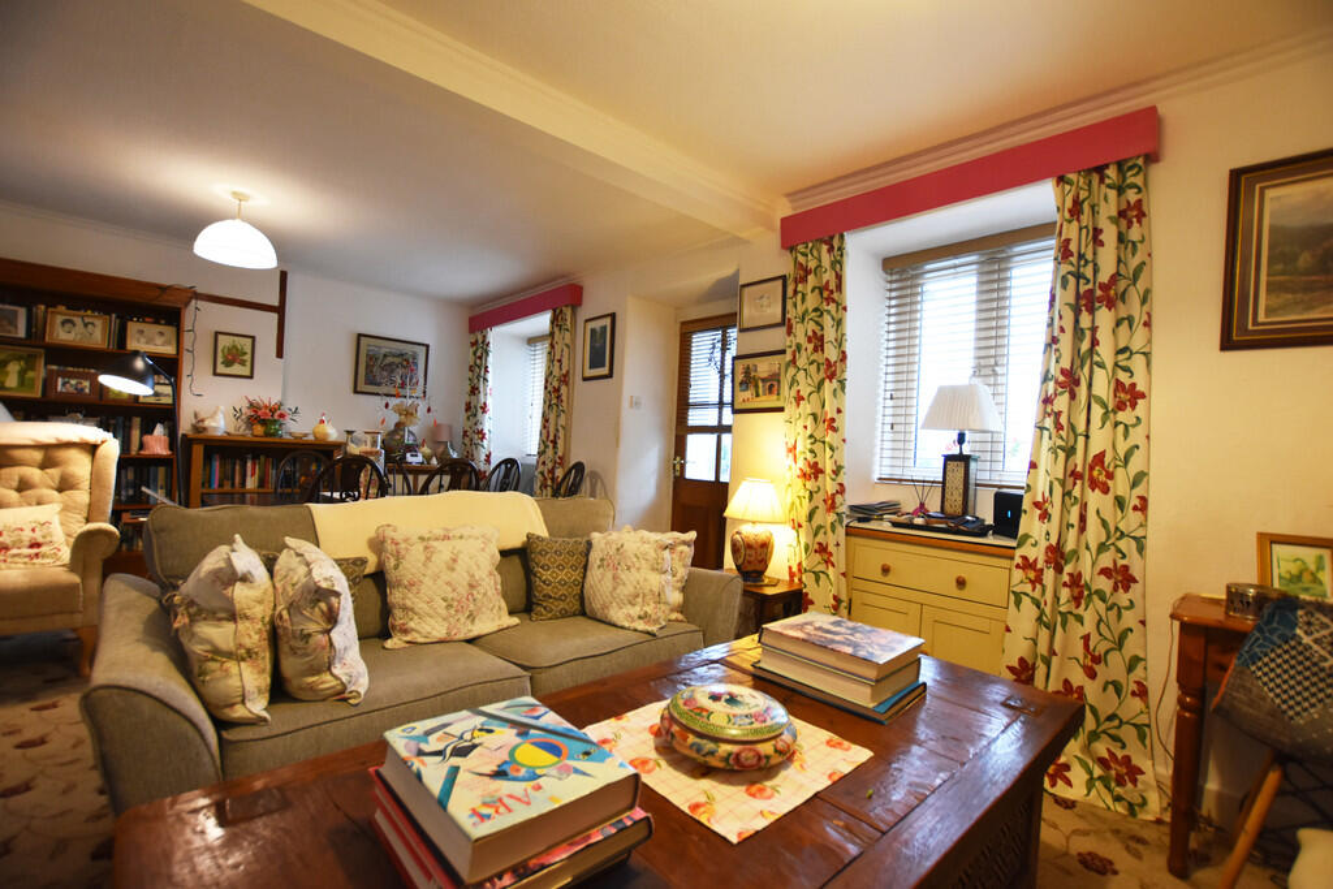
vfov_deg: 77.3
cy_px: 444
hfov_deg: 100.4
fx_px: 555
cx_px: 666
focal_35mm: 15
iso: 800
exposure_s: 1/60
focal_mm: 10
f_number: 4
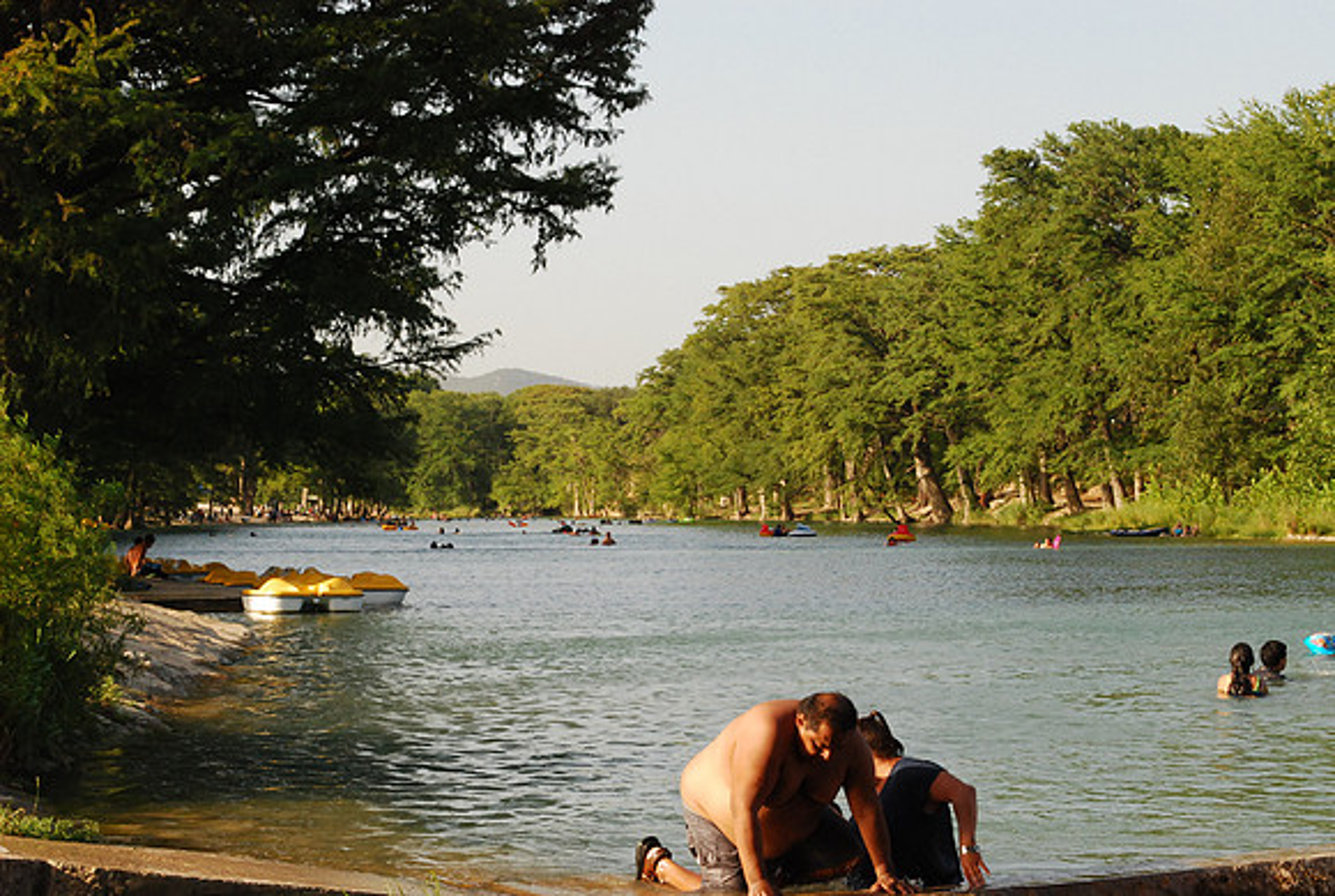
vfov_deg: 16.6
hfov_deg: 24.6
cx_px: 668
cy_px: 448
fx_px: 3065
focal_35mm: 82
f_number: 14
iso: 800
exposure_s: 1/250
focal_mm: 55
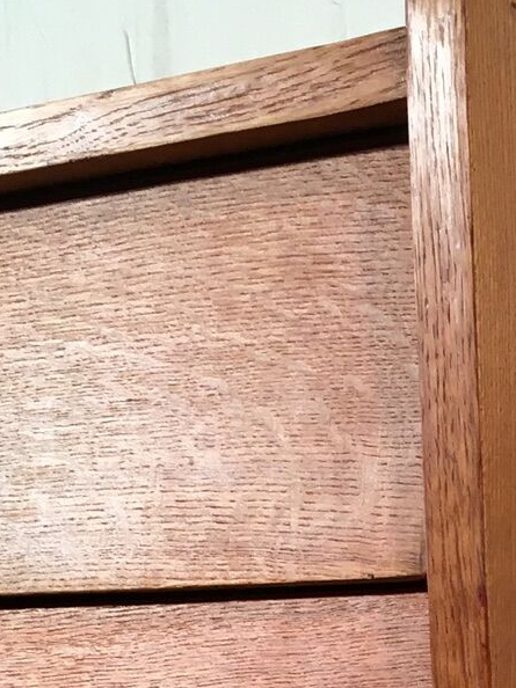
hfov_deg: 14.6
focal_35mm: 100
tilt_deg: -6.4
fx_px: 1989
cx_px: 508
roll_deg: +2.4
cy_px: 829
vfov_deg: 18.6
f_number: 2.2
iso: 25
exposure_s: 1/33
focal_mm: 4.15
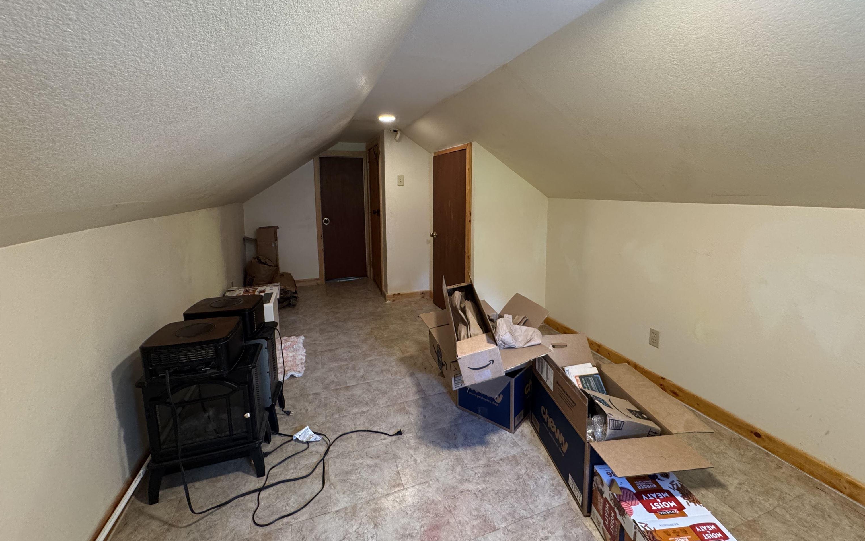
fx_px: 354
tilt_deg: -7.6
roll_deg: -0.2
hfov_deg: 101.5
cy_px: 234
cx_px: 436
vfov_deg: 74.4
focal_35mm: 15
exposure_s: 1/60
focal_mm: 2.22
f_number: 2.2
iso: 400
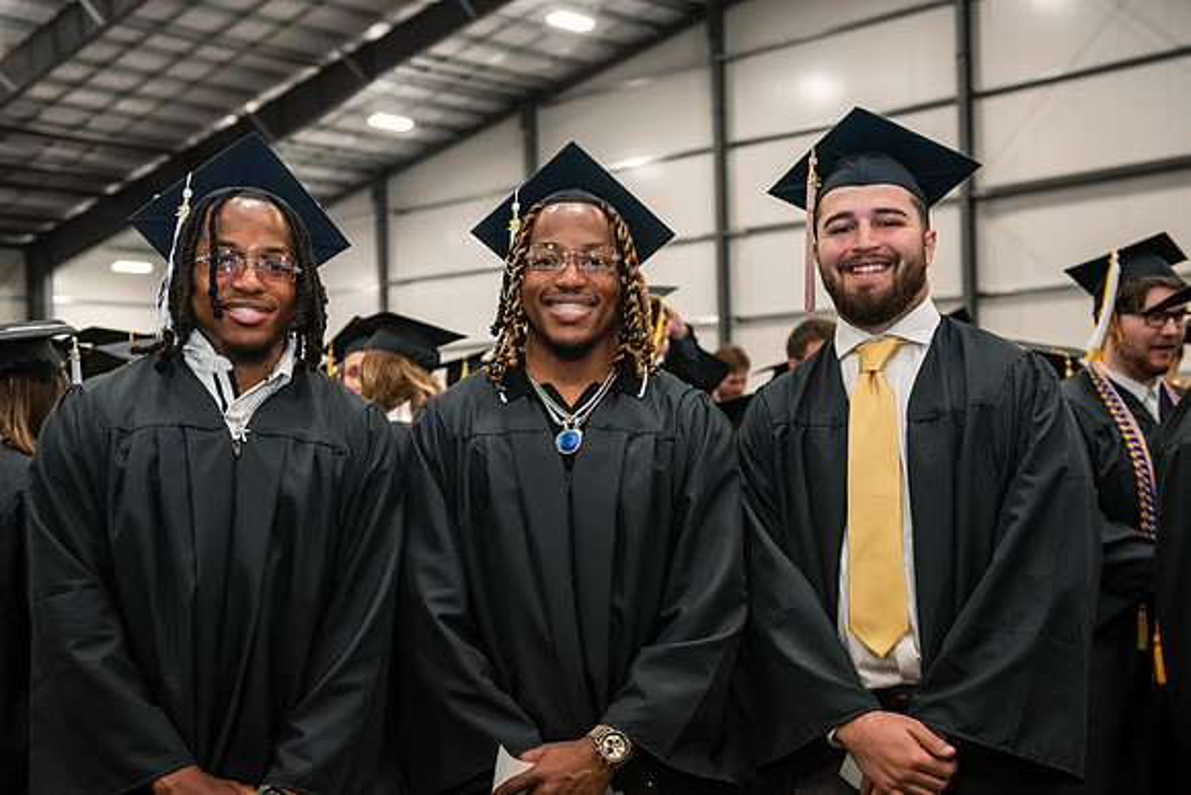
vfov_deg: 28.1
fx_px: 1588
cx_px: 596
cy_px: 398
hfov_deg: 41.1
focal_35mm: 48
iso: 2500
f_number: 3.5
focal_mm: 48
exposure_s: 1/200
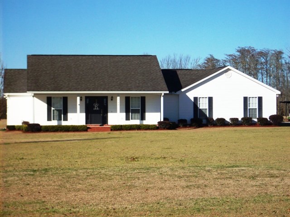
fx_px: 930
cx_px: 145
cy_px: 108
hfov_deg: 17.7
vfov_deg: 13.3
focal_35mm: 111
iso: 80
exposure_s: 1/662
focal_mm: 18.6
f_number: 5.2
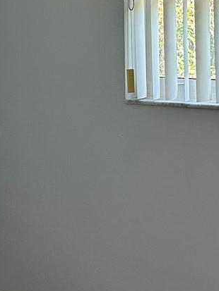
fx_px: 784
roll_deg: +1.5
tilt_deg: -3.1
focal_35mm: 93
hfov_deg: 15.9
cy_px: 58
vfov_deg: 20.8
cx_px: 83
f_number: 1.78
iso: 160
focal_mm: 6.86
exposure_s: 1/120
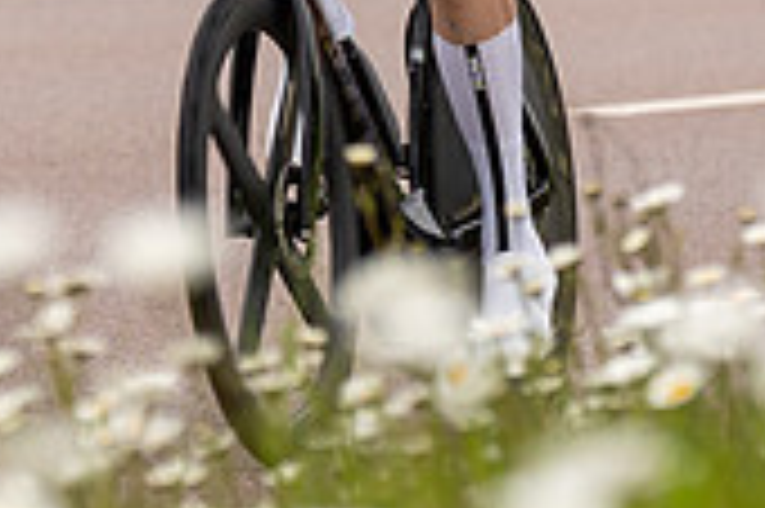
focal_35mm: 785
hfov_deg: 2.6
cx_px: 202
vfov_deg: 1.7
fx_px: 16665
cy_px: -243
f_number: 3.5
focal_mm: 107
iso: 250
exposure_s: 1/1000
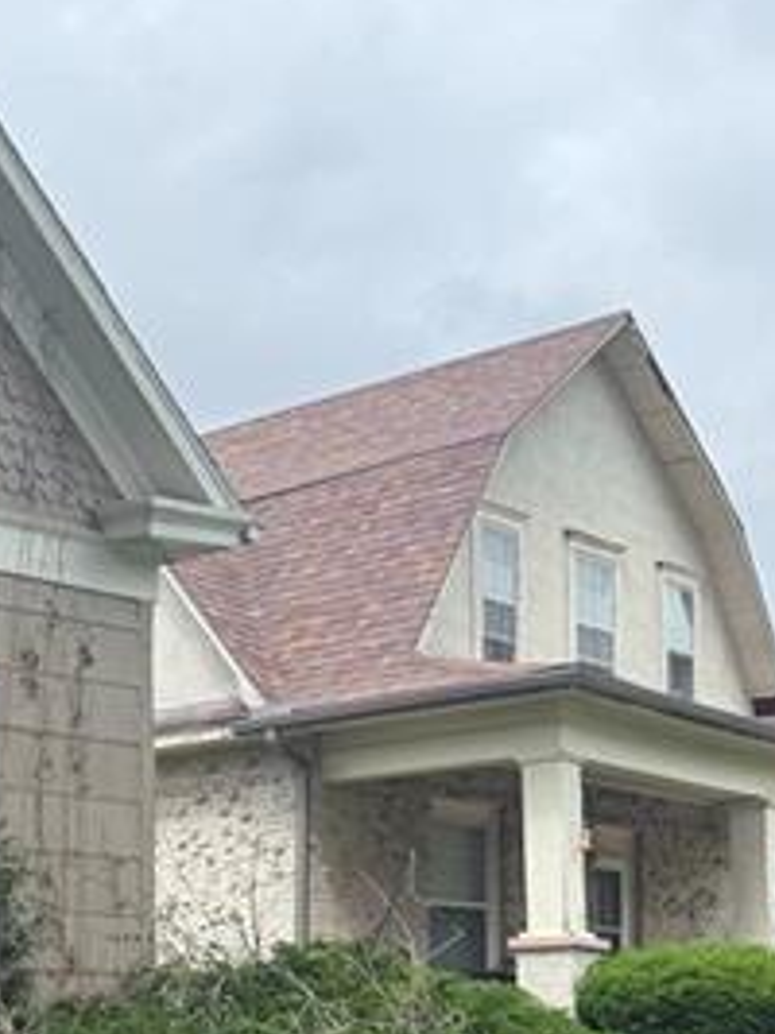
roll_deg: +1.5
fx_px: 2061
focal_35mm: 69
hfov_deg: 19.3
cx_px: -298
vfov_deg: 26.7
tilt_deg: +2.1
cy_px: 1026
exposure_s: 1/2445
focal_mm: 6.76
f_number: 1.78
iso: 100
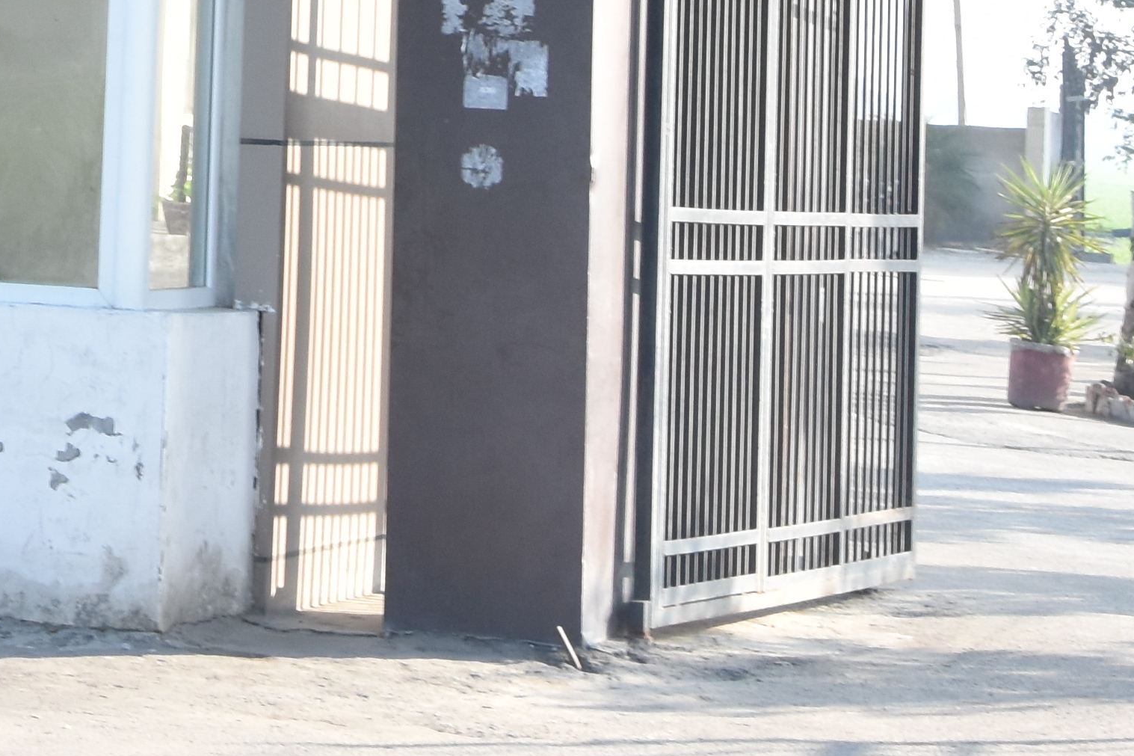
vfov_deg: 7.5
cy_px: -641
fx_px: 5606
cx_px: -158
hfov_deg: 11.4
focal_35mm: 178
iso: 400
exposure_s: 1/125
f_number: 10
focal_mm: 30
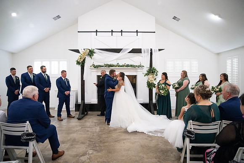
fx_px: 163
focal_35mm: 24
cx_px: 122
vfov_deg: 53.2
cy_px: 82
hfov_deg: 73.7
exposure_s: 1/320
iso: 10000
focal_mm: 24
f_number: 3.5
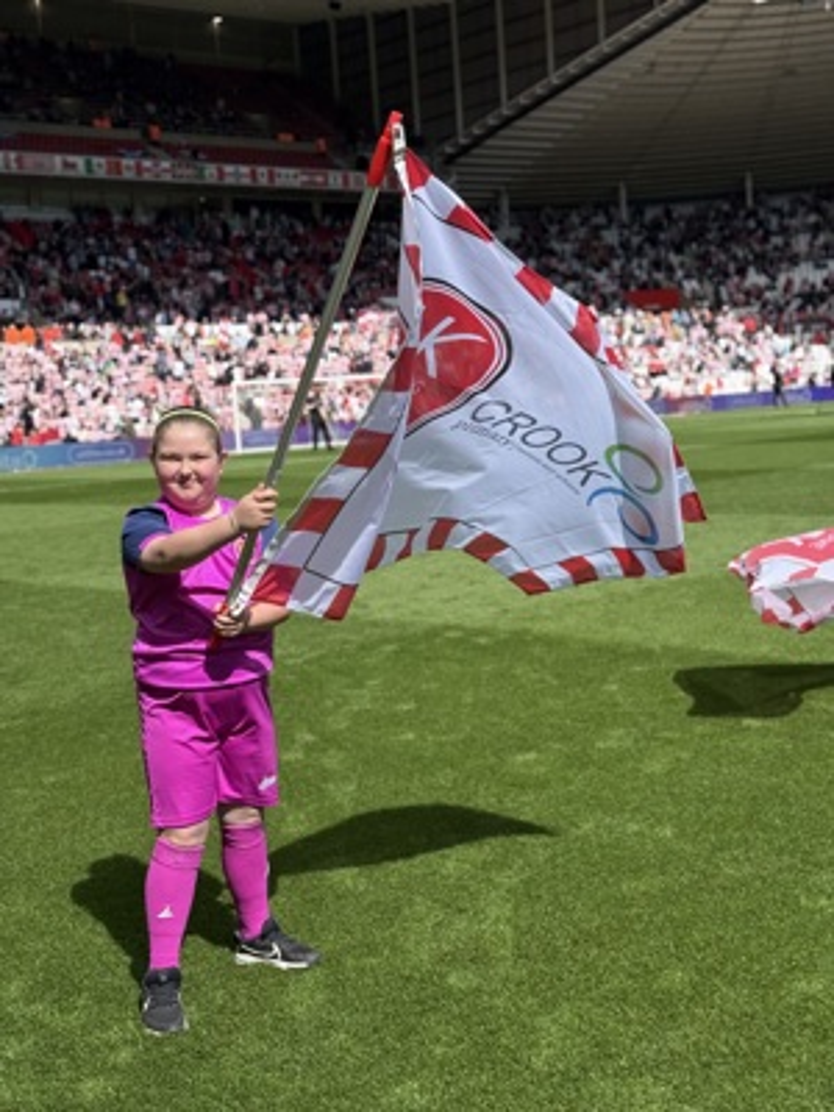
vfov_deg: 39.7
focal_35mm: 48
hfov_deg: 30.3
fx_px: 1542
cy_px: 556
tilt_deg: -4.4
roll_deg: +4.0
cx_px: 417
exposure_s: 1/6536
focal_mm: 6.76
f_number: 1.78
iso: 100
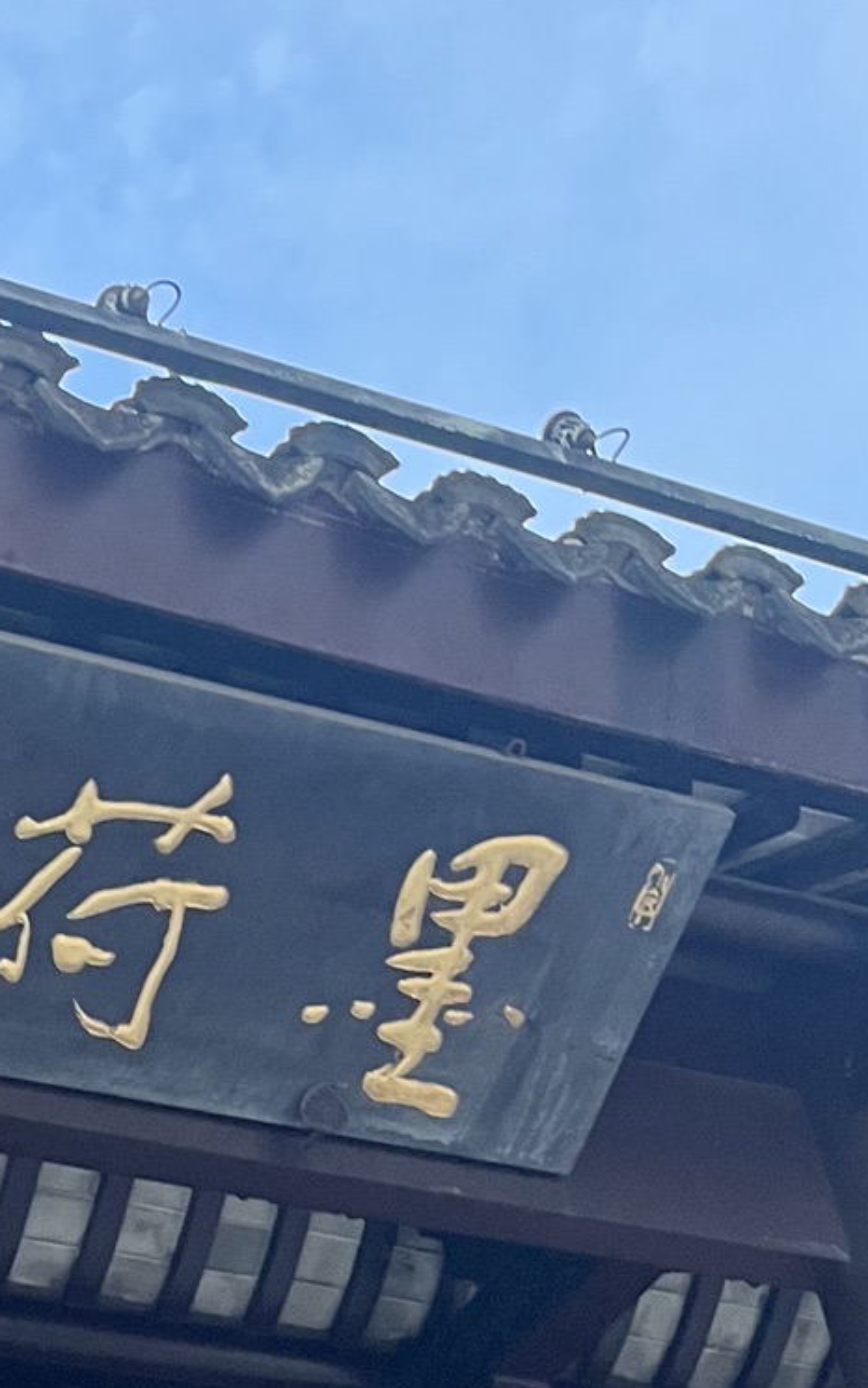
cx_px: 65
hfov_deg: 17.3
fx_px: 2799
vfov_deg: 27.0
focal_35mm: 74
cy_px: 1217
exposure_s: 1/97
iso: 125
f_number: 1.6
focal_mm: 5.1
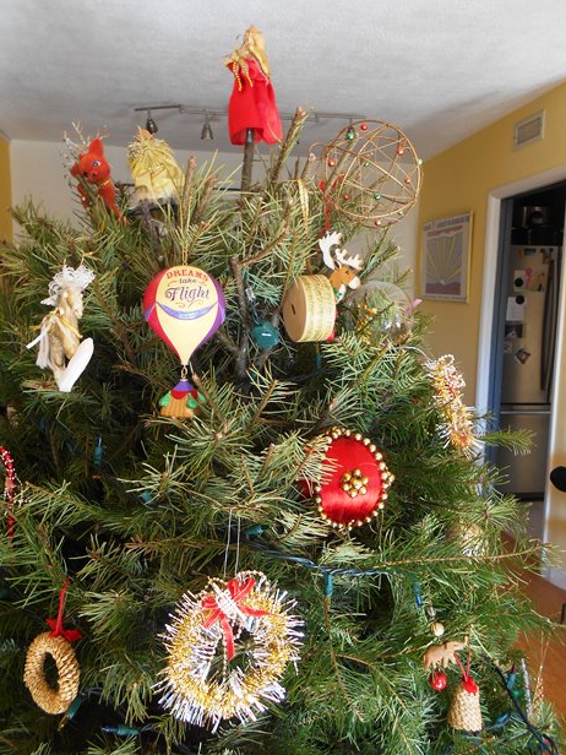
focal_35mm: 27
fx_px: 589
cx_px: 278
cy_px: 384
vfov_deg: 65.3
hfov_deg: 51.4
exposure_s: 1/30
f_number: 3.2
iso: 100
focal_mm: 4.6
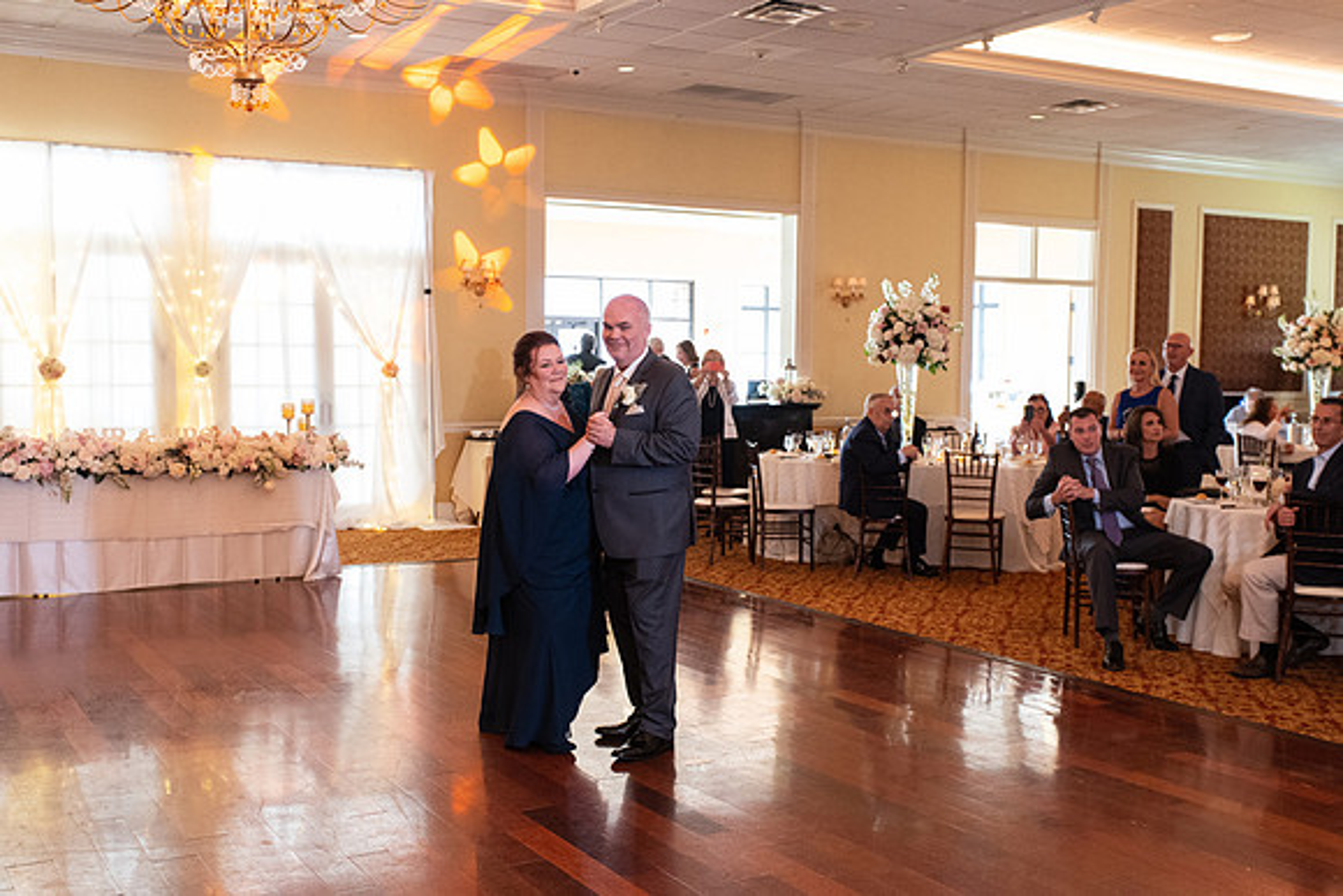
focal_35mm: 40
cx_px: 672
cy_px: 448
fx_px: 1493
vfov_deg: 33.4
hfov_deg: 48.4
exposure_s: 1/60
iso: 6400
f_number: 4
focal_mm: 40
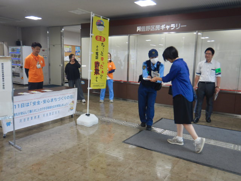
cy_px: 90
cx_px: 120
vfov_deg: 48.2
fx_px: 202
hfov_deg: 61.7
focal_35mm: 29
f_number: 2.8
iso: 140
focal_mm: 5.1
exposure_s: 1/30
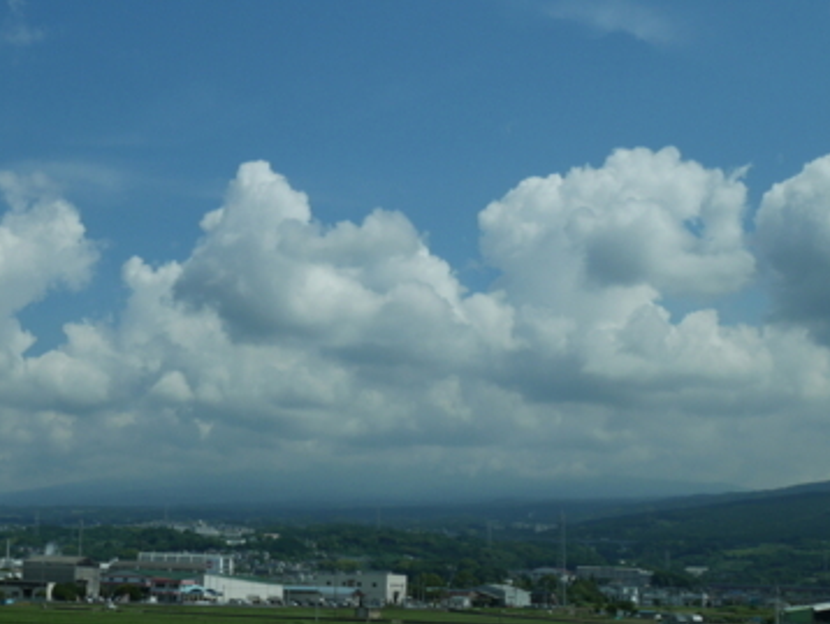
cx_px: 232
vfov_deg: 25.6
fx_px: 1368
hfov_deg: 33.2
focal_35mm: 57
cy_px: 372
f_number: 10
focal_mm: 17
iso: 200
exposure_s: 1/500
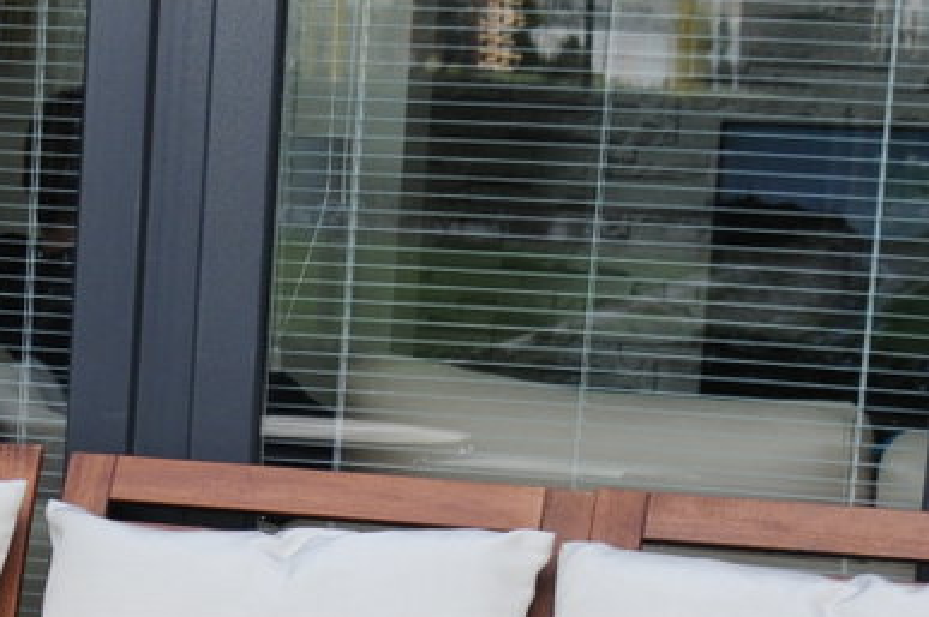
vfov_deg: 8.1
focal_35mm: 163
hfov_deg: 11.9
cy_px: 1059
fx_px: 4201
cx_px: -571
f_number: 5.6
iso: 320
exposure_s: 1/160
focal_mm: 28
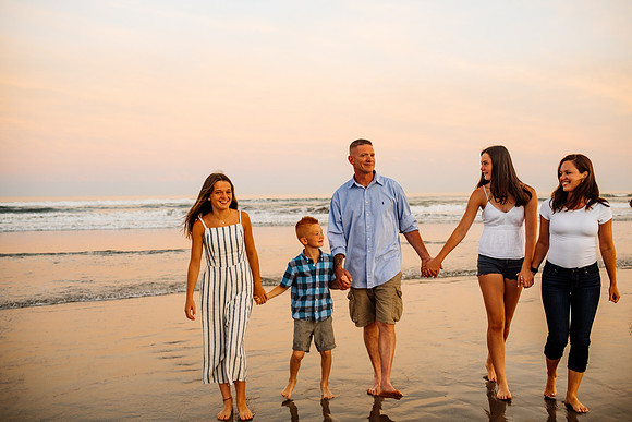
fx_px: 630
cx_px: 324
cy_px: 206
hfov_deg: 53.3
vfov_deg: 37.0
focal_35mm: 36
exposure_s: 1/320
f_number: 2.8
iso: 320
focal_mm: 35
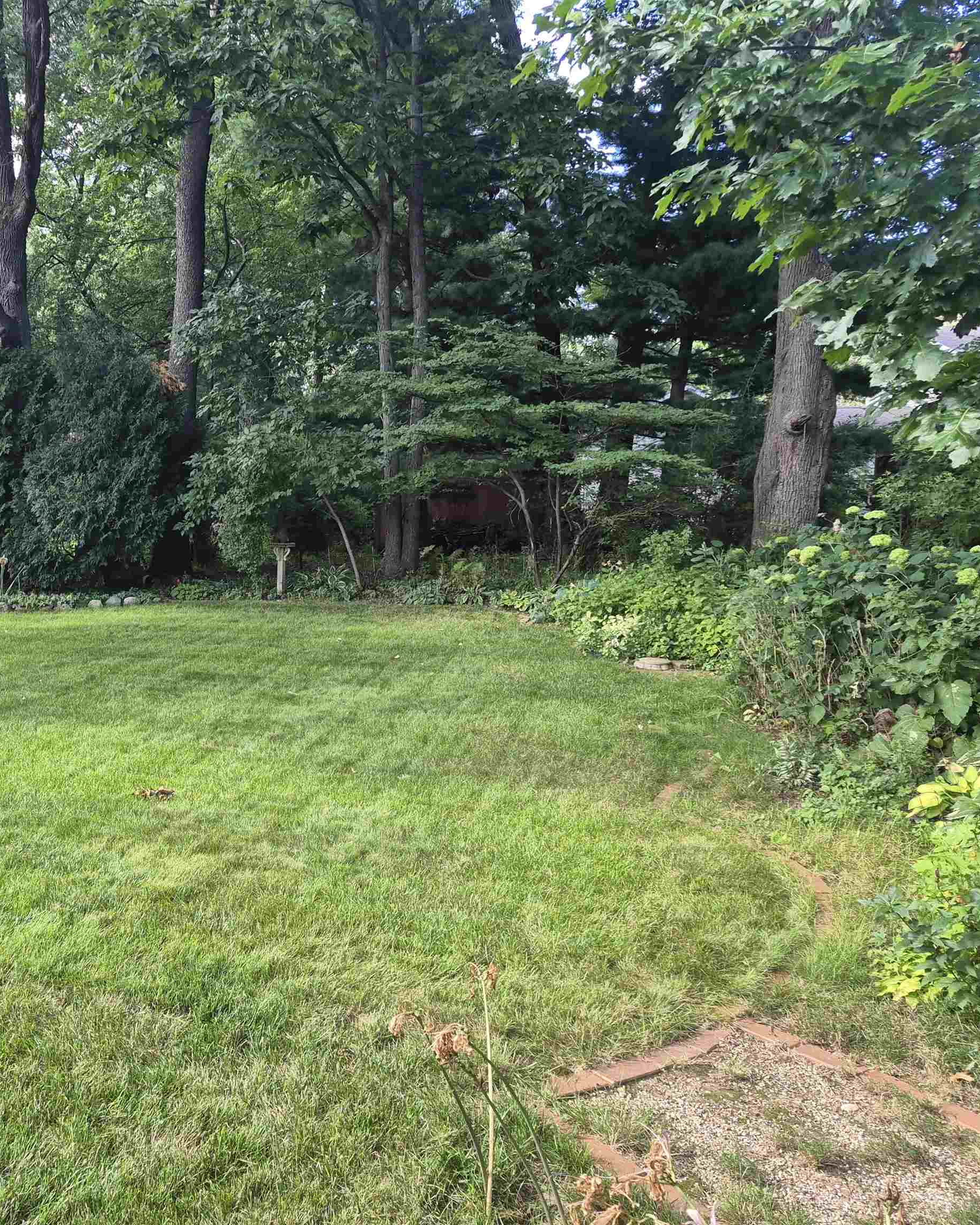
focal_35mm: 30
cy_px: 613
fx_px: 1088
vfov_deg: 58.8
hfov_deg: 46.5
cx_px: 227
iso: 64
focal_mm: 5.4
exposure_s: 1/180
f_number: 1.8
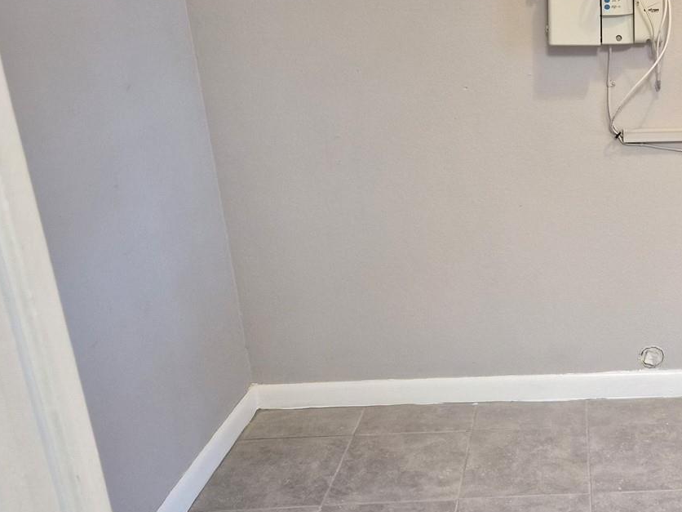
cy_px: 269
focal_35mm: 44
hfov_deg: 39.6
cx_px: 622
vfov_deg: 32.9
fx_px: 867
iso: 800
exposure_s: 1/120
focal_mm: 5.4
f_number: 1.8
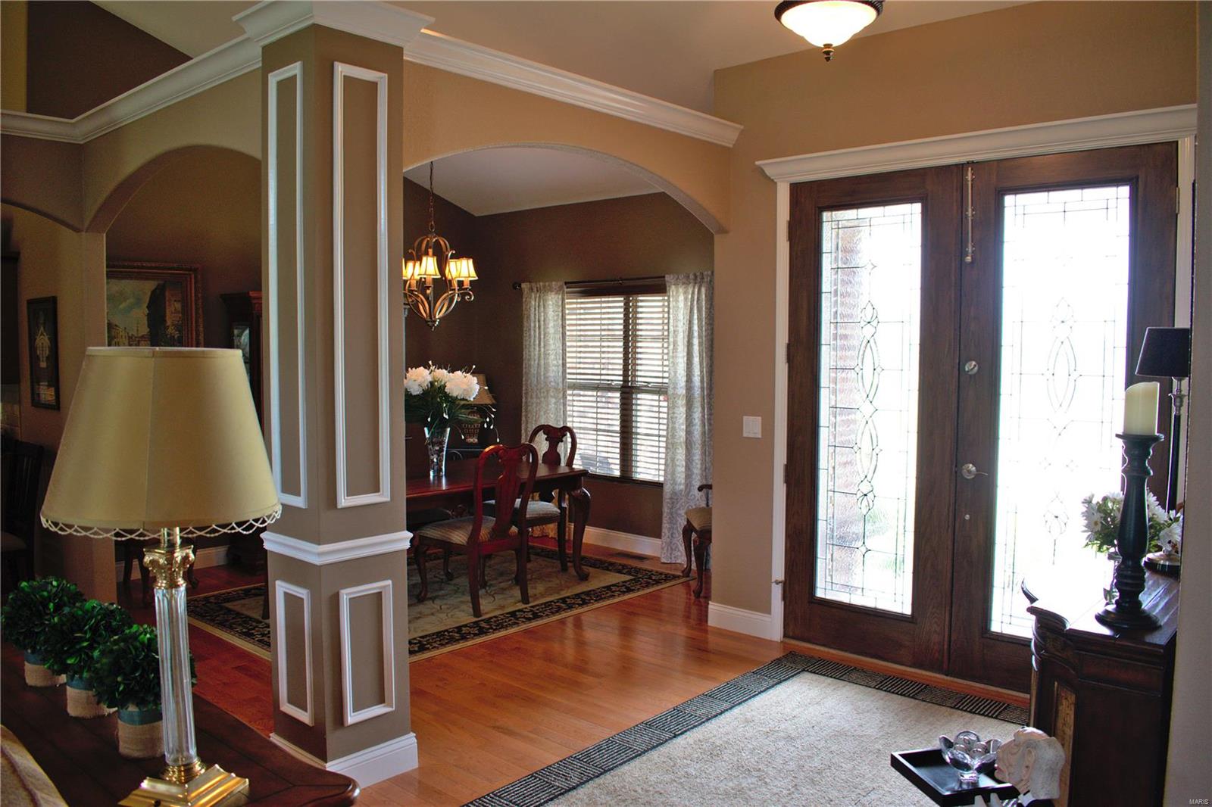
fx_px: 909
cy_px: 404
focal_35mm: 27
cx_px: 606
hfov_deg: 67.4
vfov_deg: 47.9
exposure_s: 1/60
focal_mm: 18
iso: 450
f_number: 4
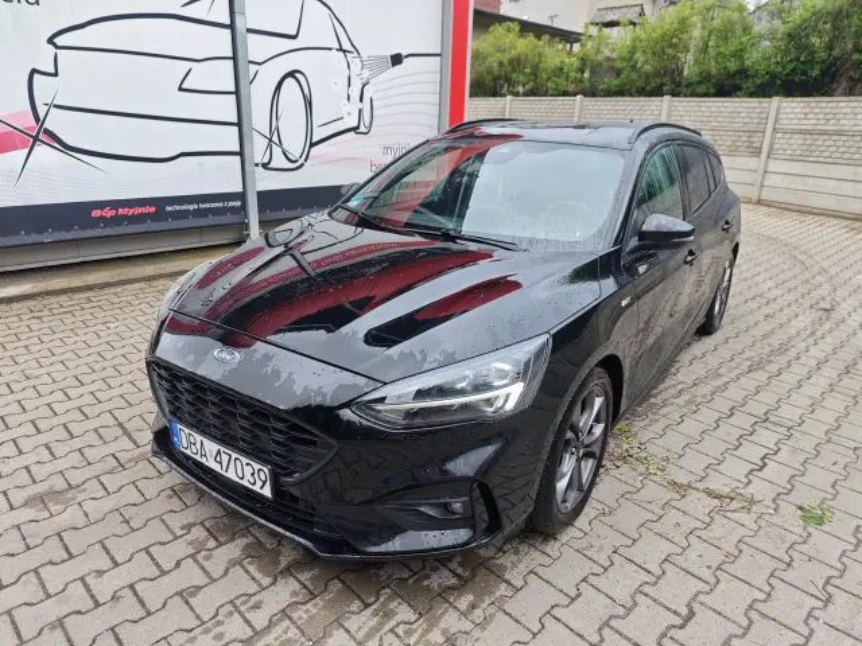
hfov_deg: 73.9
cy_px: 323
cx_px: 431
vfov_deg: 58.9
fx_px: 573
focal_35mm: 23
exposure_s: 1/182
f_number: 2
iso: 50
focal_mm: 8.72
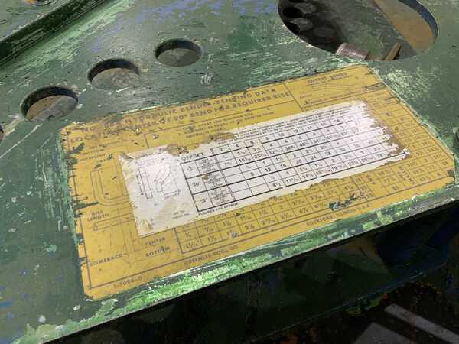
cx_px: 230
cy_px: 172
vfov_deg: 48.2
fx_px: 385
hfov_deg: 61.7
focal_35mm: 29
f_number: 1.8
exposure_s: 1/60
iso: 64
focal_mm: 3
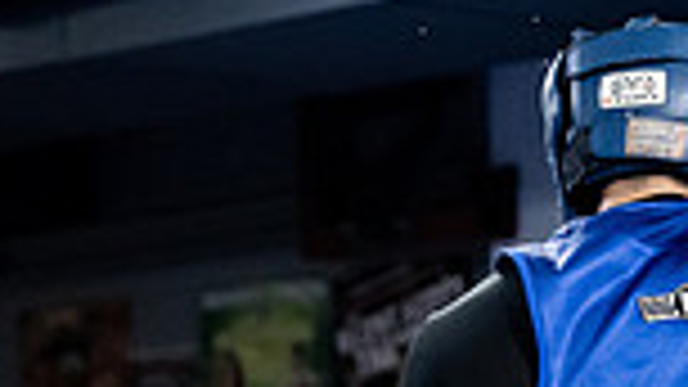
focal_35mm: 214
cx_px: 1021
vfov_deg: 5.6
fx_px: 3903
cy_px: 524
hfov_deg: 9.8
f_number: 2.8
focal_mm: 54
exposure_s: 1/1000
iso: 8000
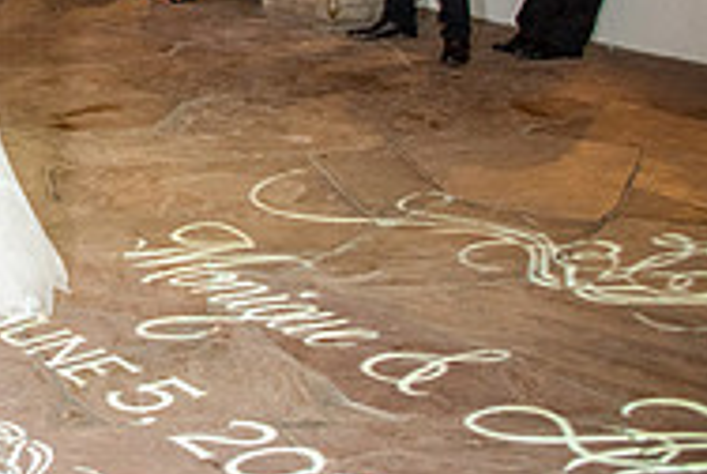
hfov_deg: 22.7
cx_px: -327
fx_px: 1456
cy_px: -190
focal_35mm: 74
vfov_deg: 17.1
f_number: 2.8
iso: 1250
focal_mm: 24
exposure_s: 1/125
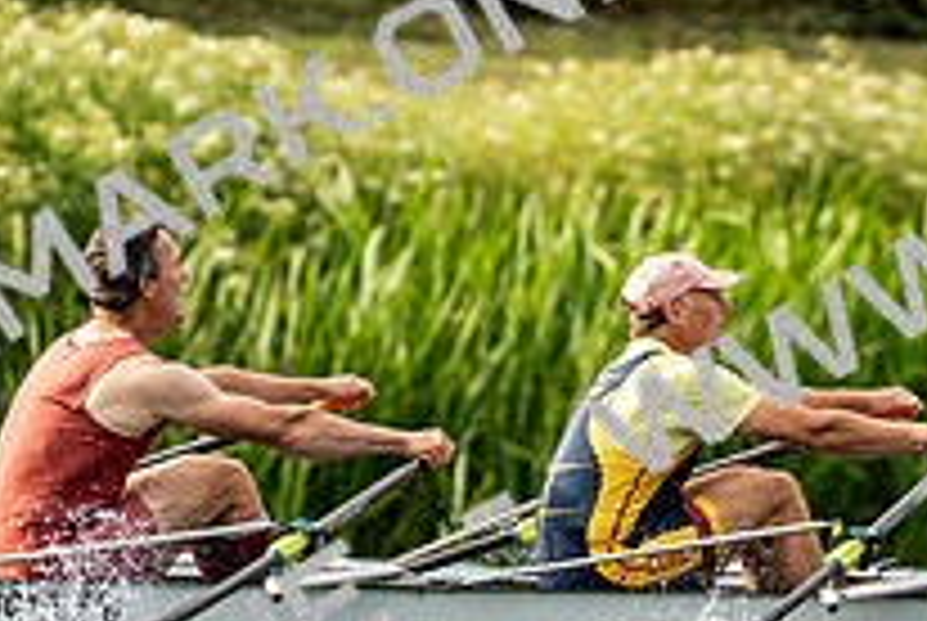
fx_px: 43502
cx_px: 1143
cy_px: 488
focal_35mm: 1687
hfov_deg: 1.2
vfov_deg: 0.8
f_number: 6.3
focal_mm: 600
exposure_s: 1/2000
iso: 400
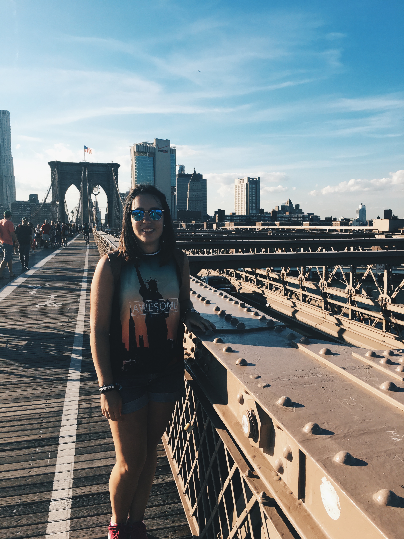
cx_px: 202
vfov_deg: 61.7
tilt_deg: -5.3
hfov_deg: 48.2
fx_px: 451
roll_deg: -0.1
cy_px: 270
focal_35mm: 29
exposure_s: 1/950
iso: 25
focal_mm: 4.15
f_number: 2.2
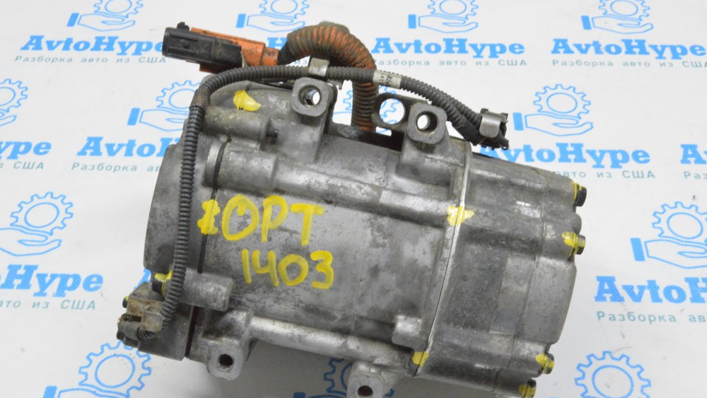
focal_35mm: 45
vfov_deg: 26.5
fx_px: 844
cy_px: 203
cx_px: 349
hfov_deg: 45.5
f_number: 20
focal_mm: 28
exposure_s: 1/15
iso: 6400
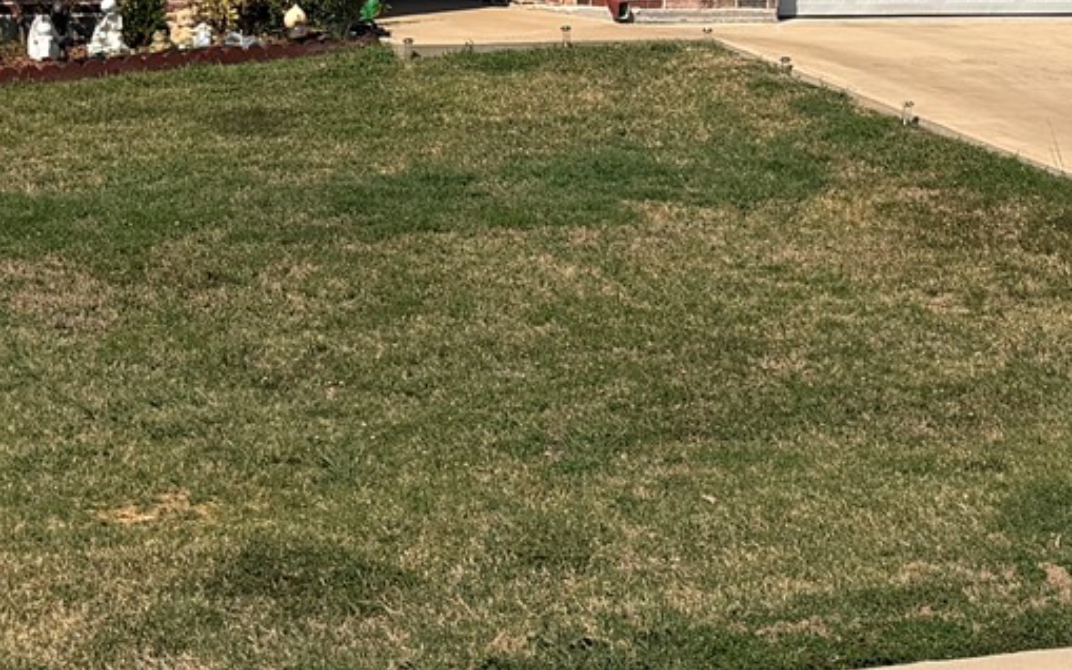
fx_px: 2804
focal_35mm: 96
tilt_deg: -0.4
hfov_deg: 21.6
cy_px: -137
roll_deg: -0.1
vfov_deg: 13.3
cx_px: 543
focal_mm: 6.76
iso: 80
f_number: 1.78
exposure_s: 1/8130
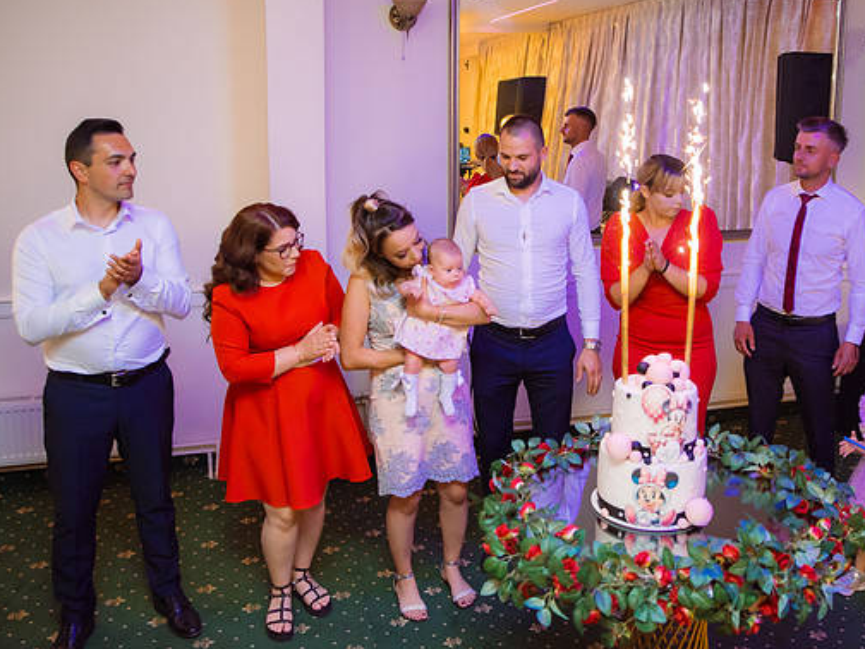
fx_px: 825
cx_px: 509
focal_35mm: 33
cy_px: 243
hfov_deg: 55.0
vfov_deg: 42.6
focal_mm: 24
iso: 1000
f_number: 2.8
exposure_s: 1/125
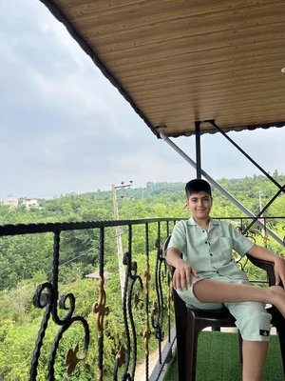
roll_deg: +1.5
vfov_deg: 67.3
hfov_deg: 53.1
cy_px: 190
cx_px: 142
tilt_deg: +4.9
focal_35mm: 26
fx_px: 285
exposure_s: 1/1372
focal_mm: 5.1
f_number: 1.6
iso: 50
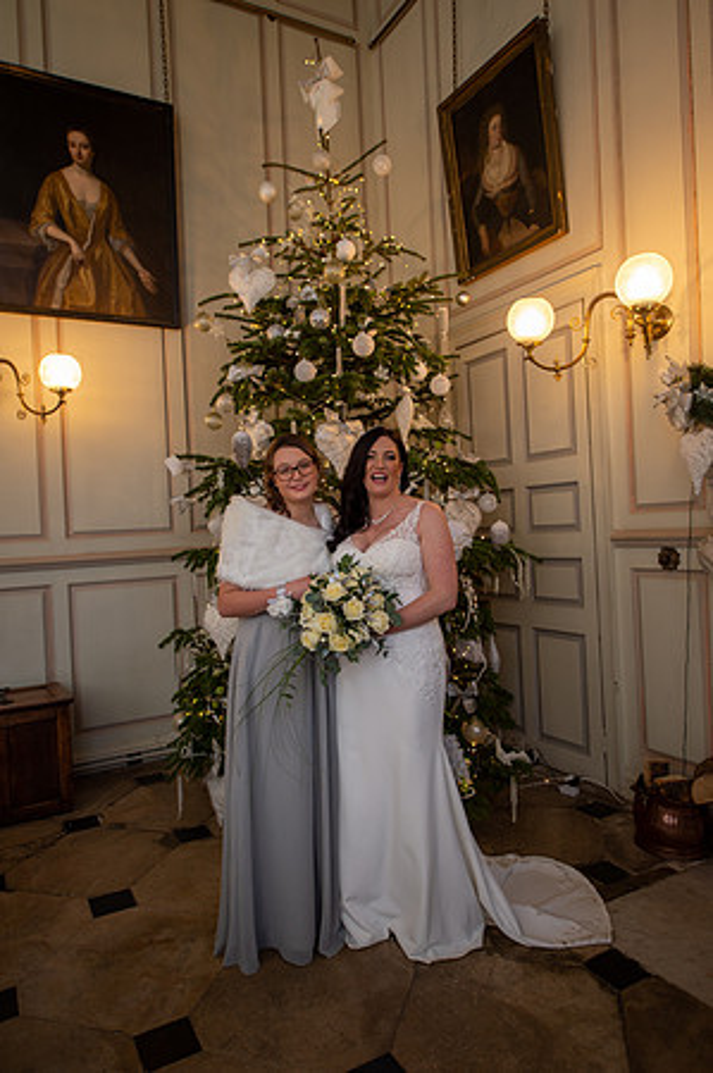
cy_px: 536
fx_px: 715
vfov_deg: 73.8
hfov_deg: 53.0
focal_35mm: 24
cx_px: 356
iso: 500
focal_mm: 24
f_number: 3.5
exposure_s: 1/80
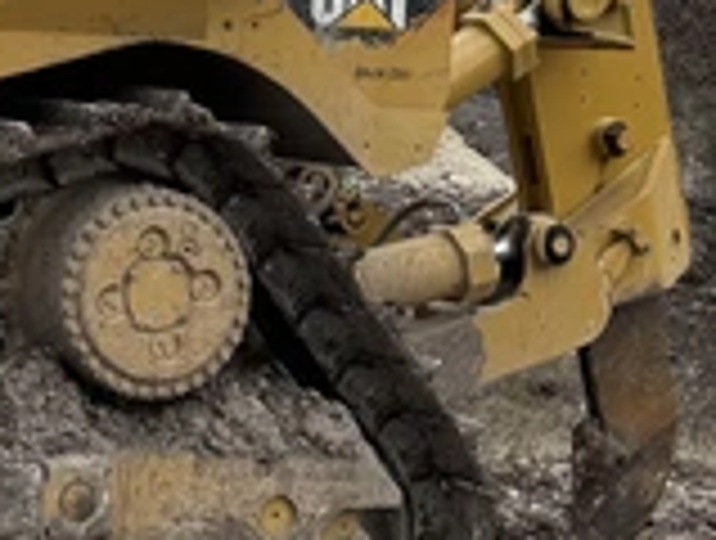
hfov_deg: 15.4
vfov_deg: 13.0
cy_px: 20
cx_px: -504
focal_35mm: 113
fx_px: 2343
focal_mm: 6.86
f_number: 1.78
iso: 80
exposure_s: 1/2041
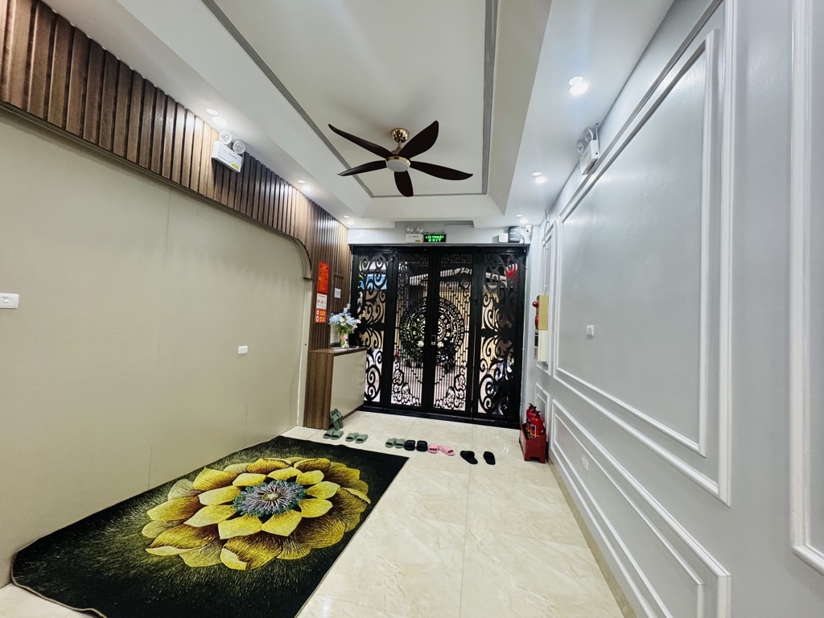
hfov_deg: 102.1
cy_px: 309
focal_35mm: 14
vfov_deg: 85.7
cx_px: 412
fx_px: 333
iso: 250
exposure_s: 1/50
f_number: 2.2
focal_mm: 2.22
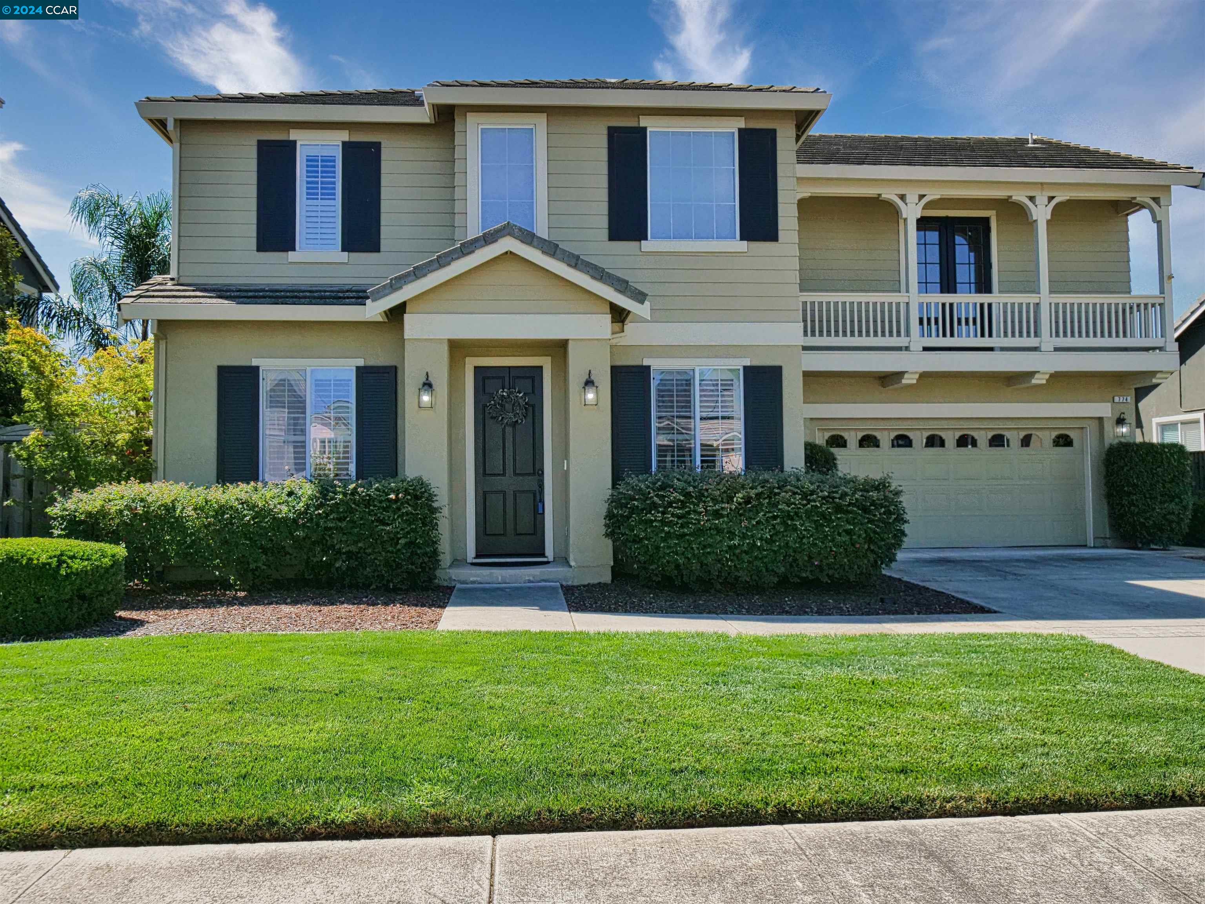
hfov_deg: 67.3
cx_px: 602
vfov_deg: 53.1
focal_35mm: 26
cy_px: 452
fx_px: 905
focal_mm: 13
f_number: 3.5
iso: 400
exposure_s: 1/3200
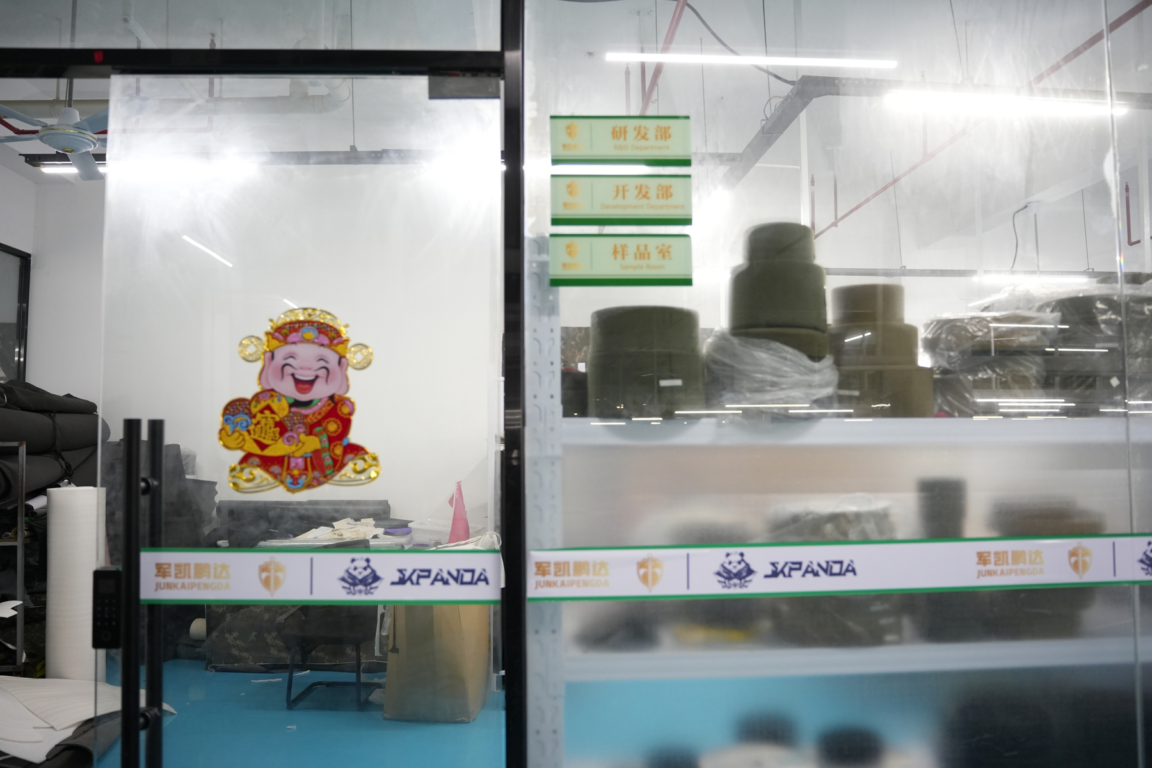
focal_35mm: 28
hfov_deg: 65.5
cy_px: 384
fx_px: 896
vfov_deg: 46.4
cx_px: 576
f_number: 2.8
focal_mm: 28
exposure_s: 1/125
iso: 2000
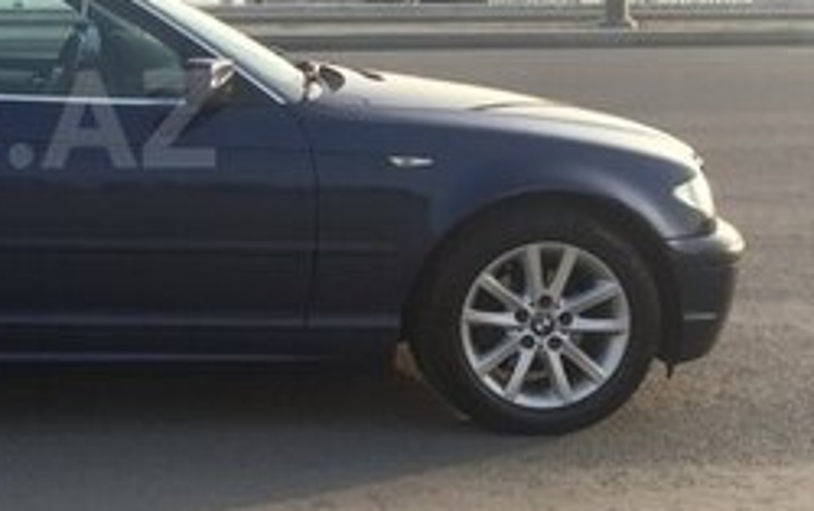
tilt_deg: -2.3
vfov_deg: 16.1
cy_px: 119
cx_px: -117
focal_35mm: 81
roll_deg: +1.0
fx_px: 1799
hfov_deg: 23.6
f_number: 2.2
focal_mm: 4.15
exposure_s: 1/405
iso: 25
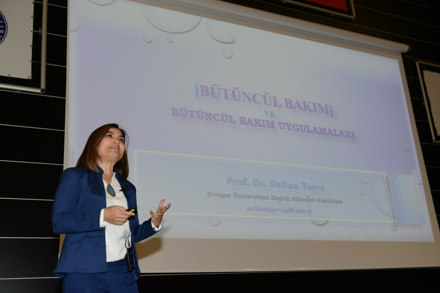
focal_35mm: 44
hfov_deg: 44.5
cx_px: 220
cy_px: 146
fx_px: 538
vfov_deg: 30.5
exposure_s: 1/125
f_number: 4
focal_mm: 44
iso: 1250
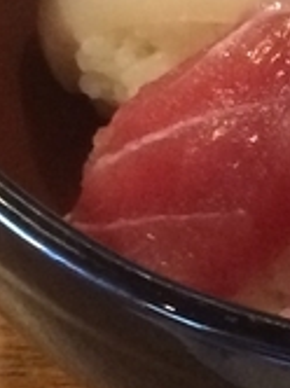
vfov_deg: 9.4
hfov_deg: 7.0
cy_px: 273
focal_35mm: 210
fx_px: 2352
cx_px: 402
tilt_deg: -60.2
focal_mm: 4.15
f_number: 2.2
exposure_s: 1/30
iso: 320
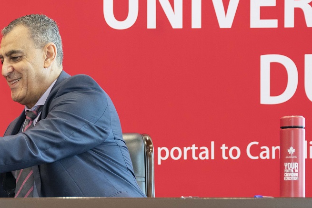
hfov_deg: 15.0
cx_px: -58
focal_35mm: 132
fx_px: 1143
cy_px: 208
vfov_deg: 10.3
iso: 800
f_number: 2.8
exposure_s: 1/125
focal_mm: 45
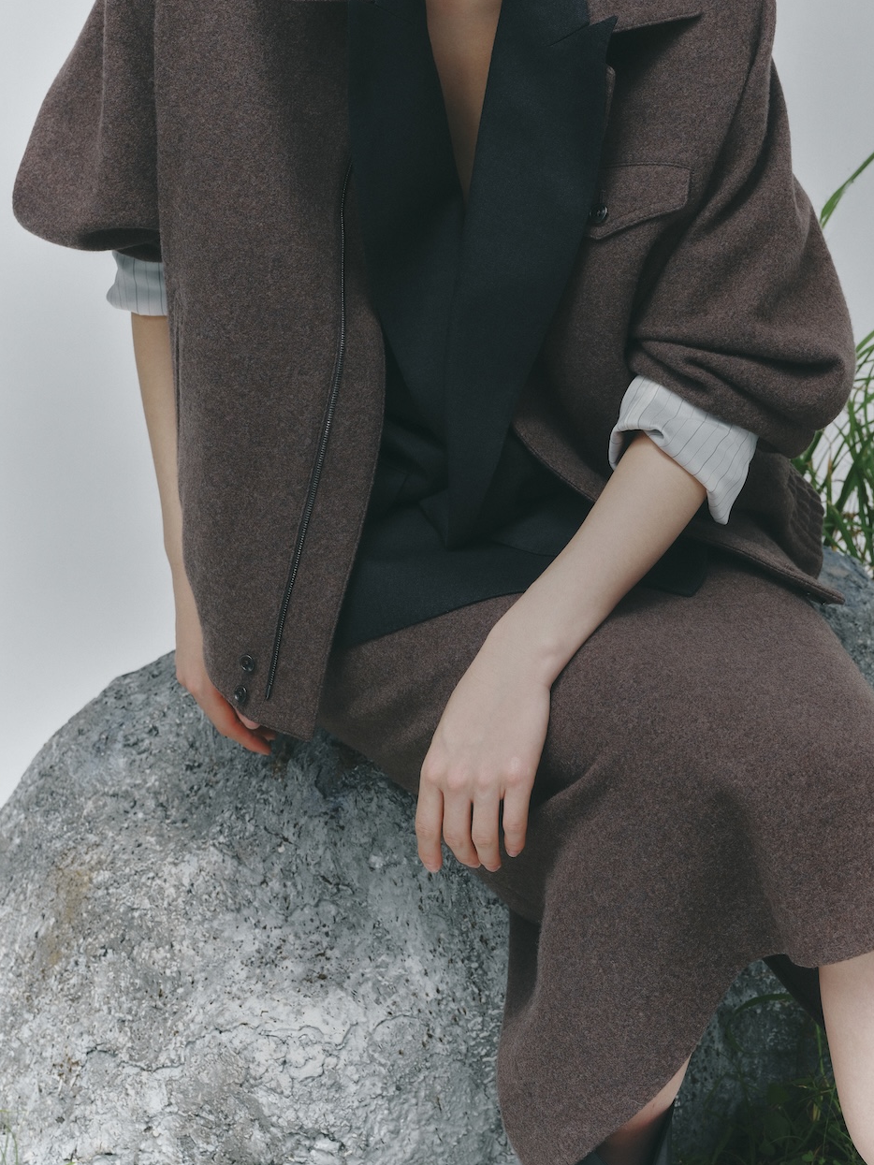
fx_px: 2895
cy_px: 453
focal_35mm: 86
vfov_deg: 22.7
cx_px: 556
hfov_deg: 17.1
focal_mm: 64
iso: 200
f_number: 8
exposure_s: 1/125
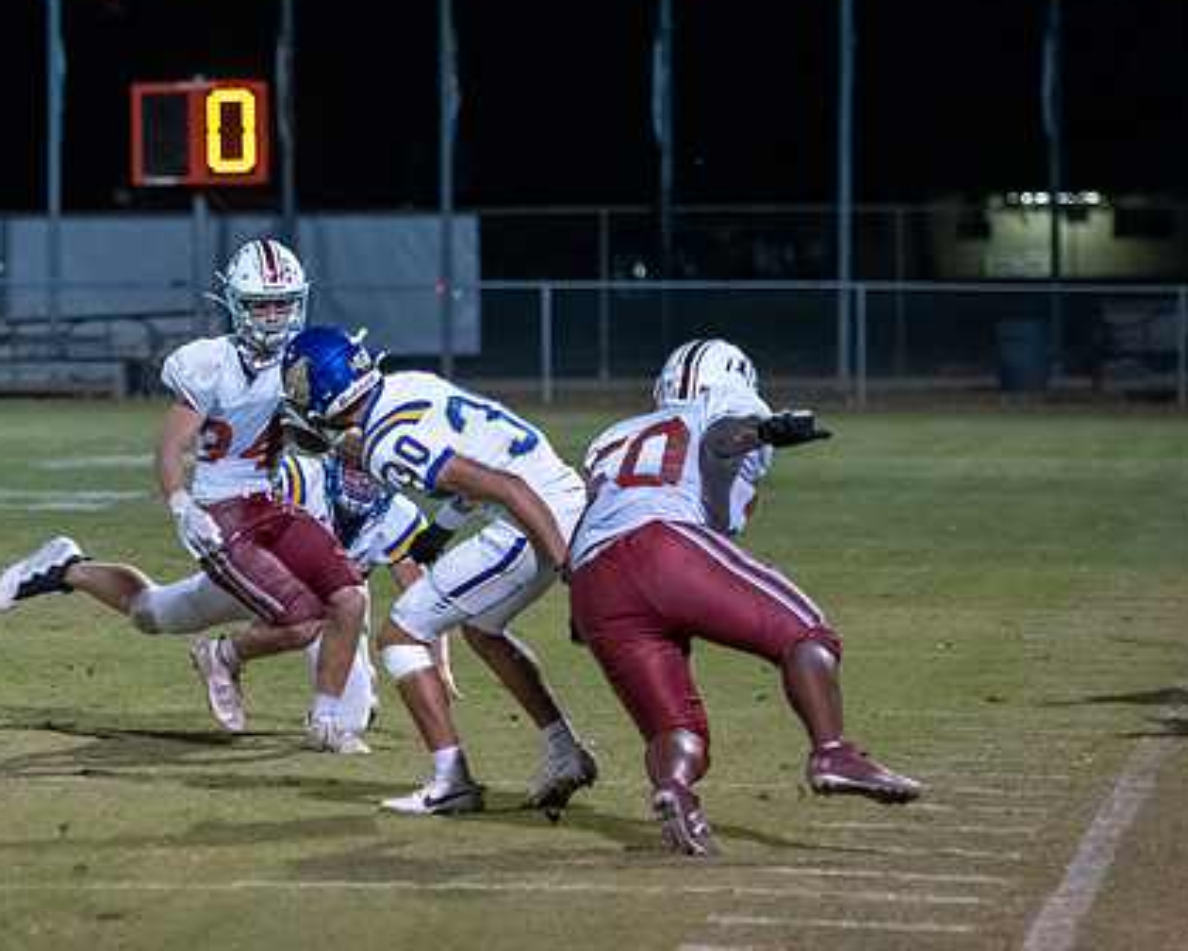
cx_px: 187
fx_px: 9634
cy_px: 457
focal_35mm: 274
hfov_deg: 7.0
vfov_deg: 5.6
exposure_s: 1/640
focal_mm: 120
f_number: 2.8
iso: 3600
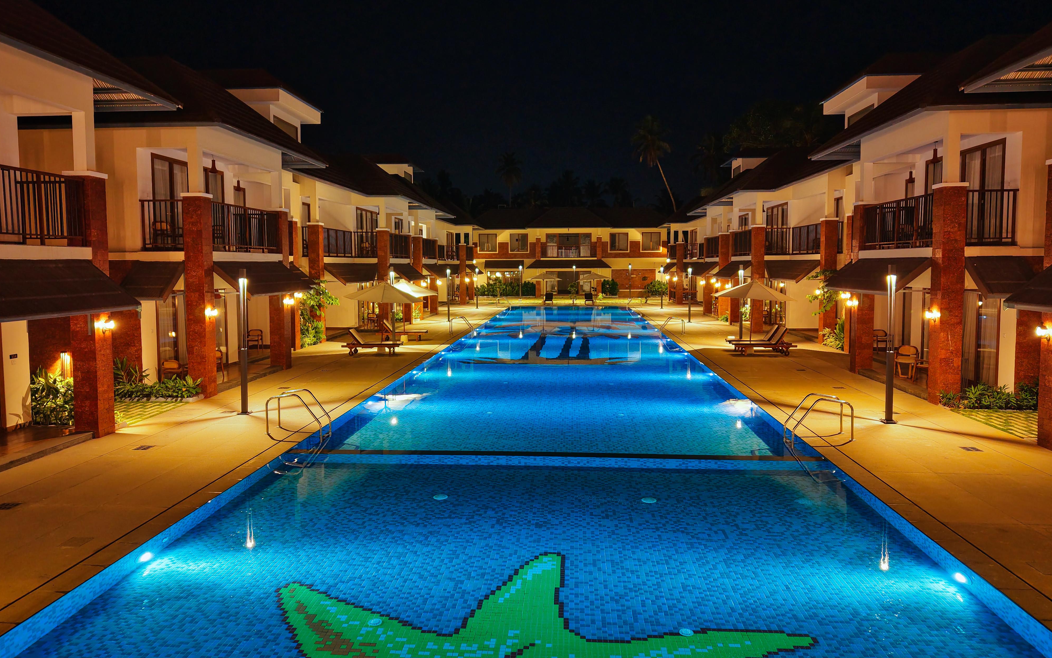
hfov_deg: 70.4
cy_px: 307
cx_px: 518
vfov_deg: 47.6
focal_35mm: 26
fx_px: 745
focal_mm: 8.7
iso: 860
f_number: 1.8
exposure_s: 1/15
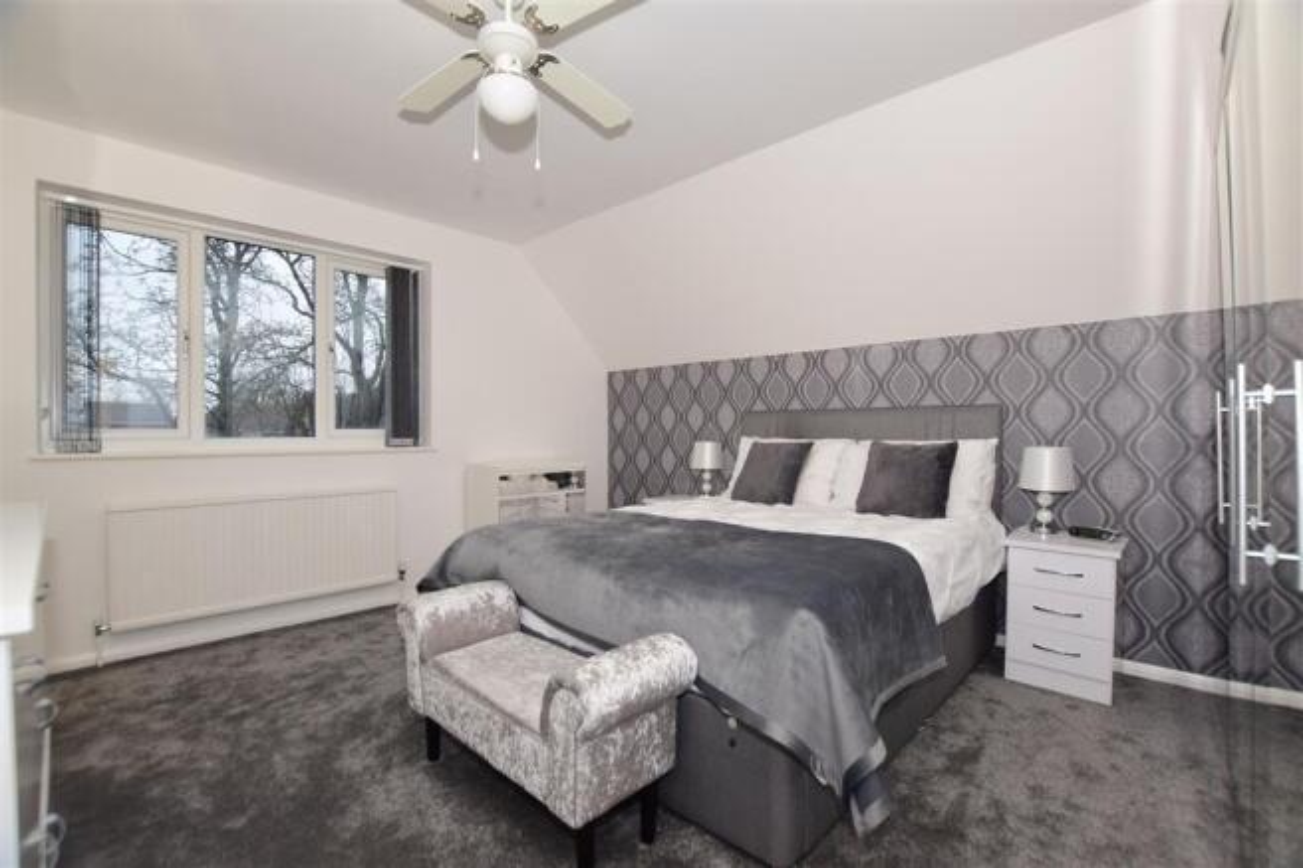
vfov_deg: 77.3
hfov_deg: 100.4
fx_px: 543
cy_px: 434
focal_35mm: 15
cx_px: 652
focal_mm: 10
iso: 400
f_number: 5.6
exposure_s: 1/40
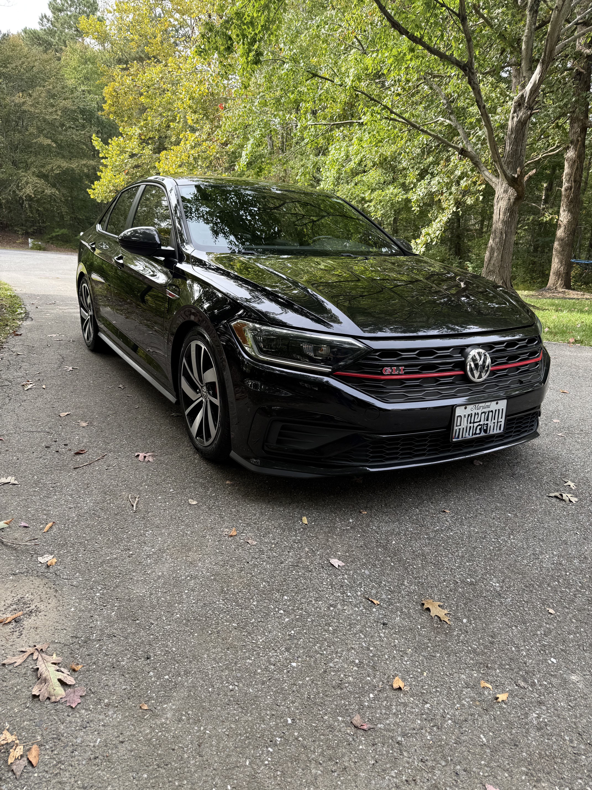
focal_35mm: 24
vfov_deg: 71.6
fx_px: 547
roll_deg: -2.4
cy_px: 395
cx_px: 296
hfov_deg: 56.8
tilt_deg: -18.1
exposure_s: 1/319
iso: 80
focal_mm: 6.76
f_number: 1.78
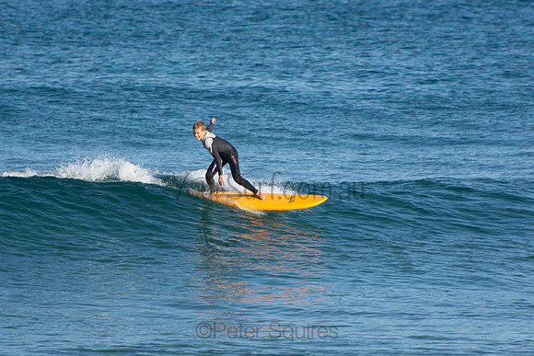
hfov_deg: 3.4
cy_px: 178
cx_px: 267
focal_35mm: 600
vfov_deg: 2.3
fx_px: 8902
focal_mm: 400
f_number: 5.6
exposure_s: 1/1000
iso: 250
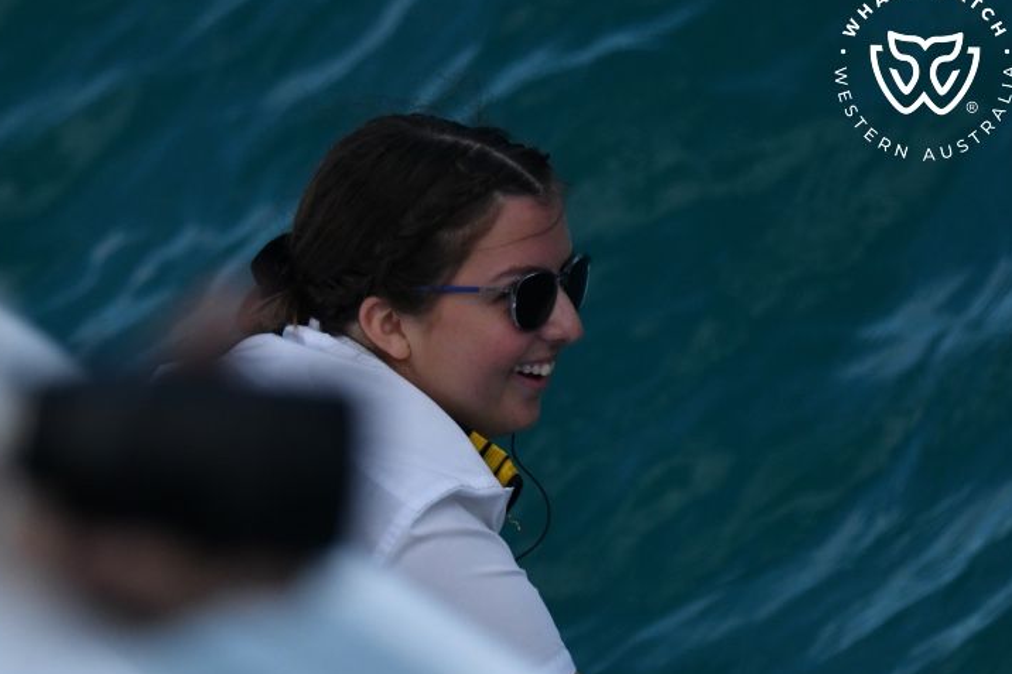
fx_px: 8796
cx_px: 455
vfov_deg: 4.4
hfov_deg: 6.6
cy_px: 345
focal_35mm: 313
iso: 1600
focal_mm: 280
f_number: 5.6
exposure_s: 1/8000
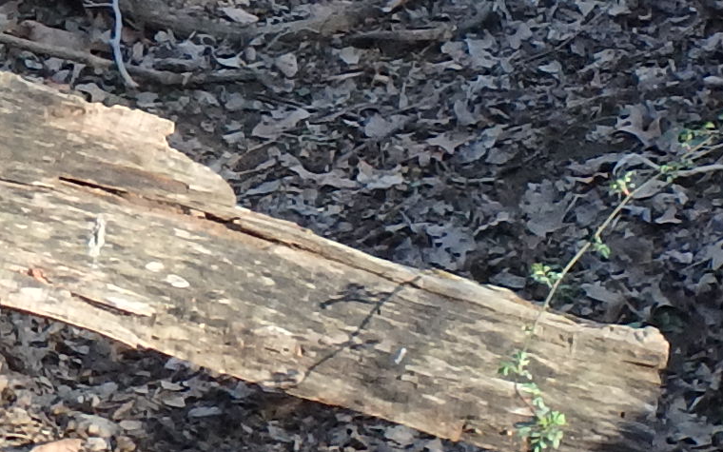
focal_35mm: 135
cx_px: 561
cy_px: -305
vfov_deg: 9.3
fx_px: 2660
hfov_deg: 15.4
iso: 125
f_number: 3.5
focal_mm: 3.7
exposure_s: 1/100
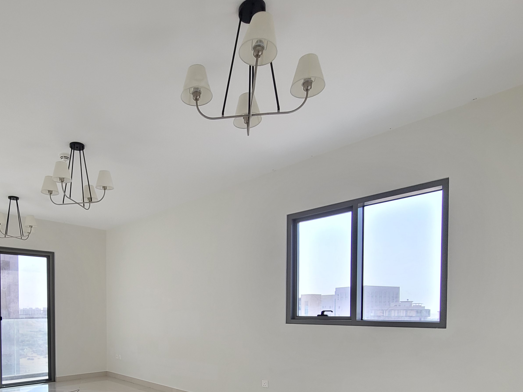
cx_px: 168
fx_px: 332
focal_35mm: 22
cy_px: 321
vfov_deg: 56.1
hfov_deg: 73.7
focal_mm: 2.2
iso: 64
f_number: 2.2
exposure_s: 1/120
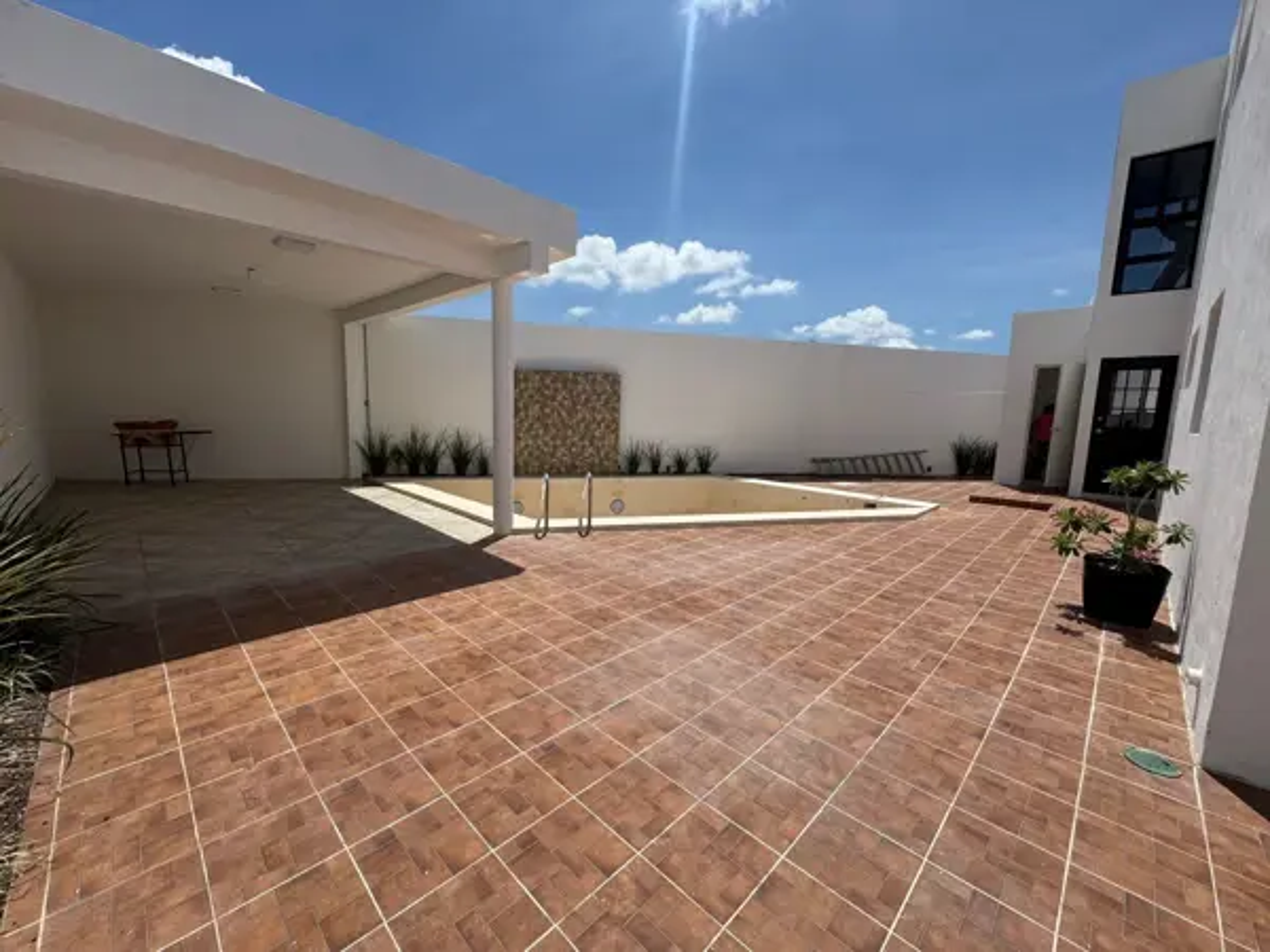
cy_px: 476
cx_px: 635
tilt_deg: -6.5
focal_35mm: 14
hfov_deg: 102.1
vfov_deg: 85.7
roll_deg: -1.2
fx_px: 514
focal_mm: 2.22
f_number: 2.2
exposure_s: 1/3906
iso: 40
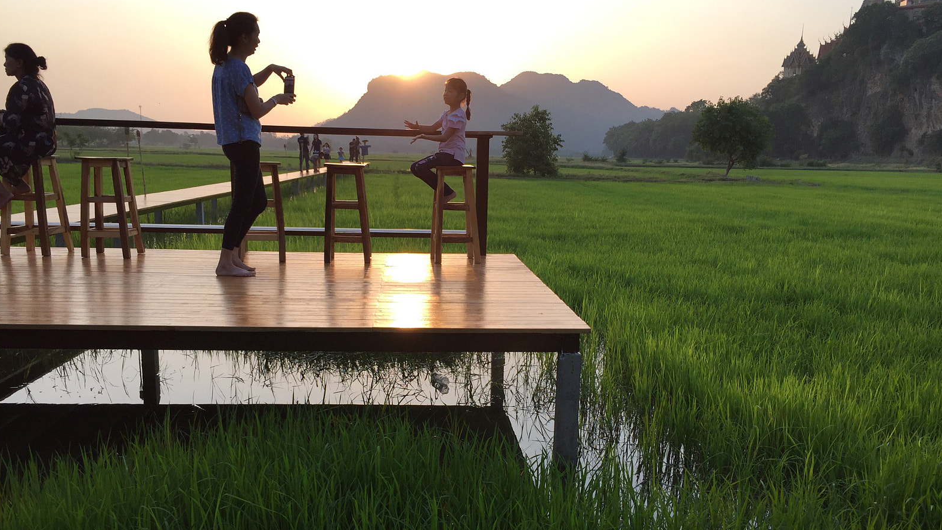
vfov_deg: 36.4
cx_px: 470
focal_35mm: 32
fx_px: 799
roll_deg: -2.3
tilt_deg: -10.9
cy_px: 336
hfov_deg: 61.0
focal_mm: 4.15
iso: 32
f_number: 2.2
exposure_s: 1/608
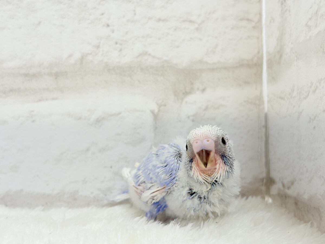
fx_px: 488
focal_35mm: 52
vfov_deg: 28.0
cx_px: 162
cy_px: 122
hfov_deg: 36.8
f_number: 1.6
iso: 80
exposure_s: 1/100
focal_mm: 5.96
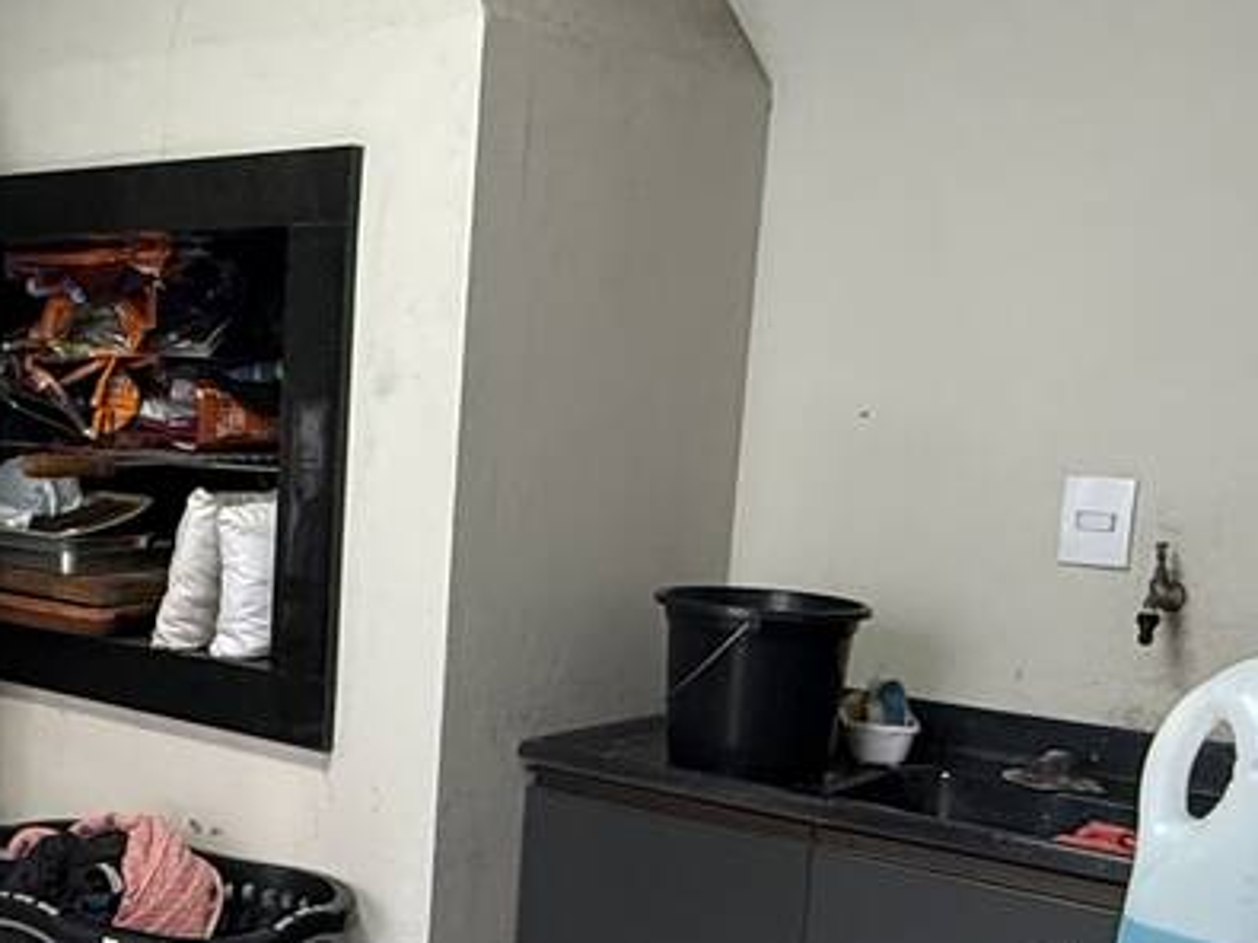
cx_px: -13
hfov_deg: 34.0
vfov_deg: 28.4
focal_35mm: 51
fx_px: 1853
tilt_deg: -8.1
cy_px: 621
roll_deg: -2.2
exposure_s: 1/76
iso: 320
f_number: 2.2
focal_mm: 2.22
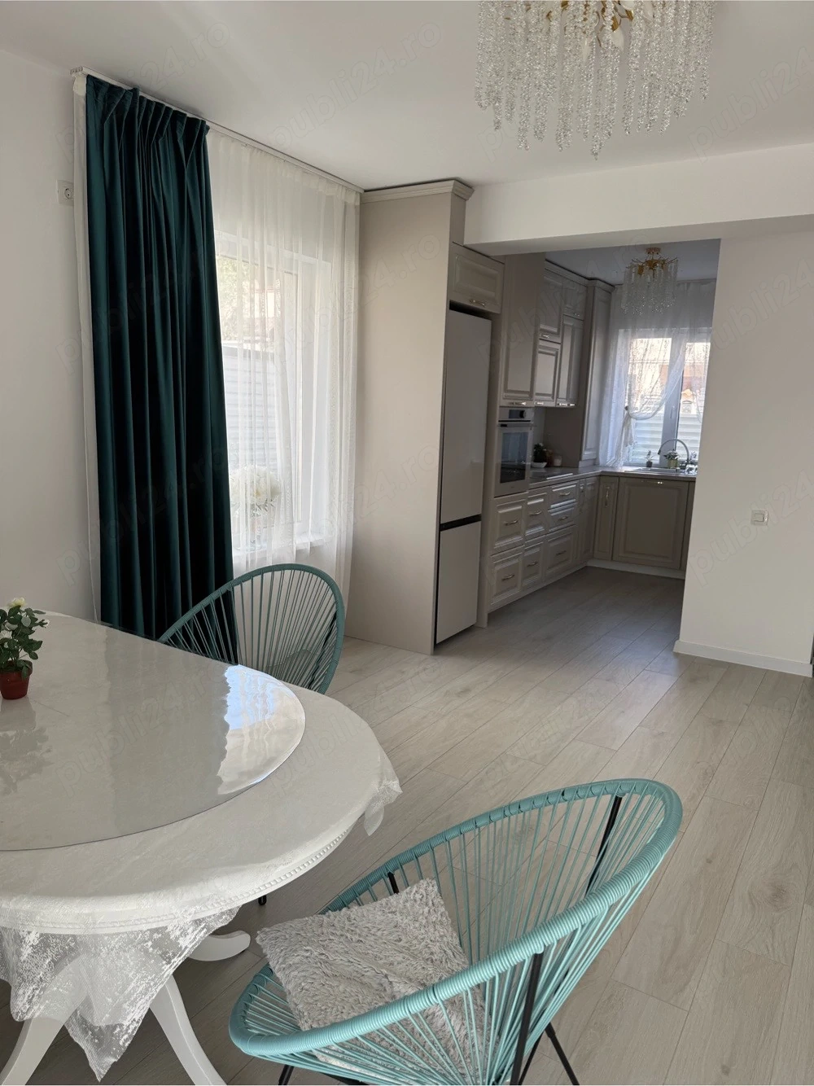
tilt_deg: -10.2
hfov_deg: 56.8
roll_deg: -1.8
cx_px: 407
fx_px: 753
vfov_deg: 71.6
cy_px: 543
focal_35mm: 24
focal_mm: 6.76
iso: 50
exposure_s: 1/126
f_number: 1.78
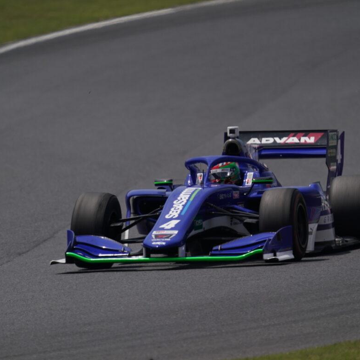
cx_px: 202
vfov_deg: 1.7
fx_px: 11884
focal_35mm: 1010
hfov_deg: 1.7
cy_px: 180
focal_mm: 791
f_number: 9
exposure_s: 1/1250
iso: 320
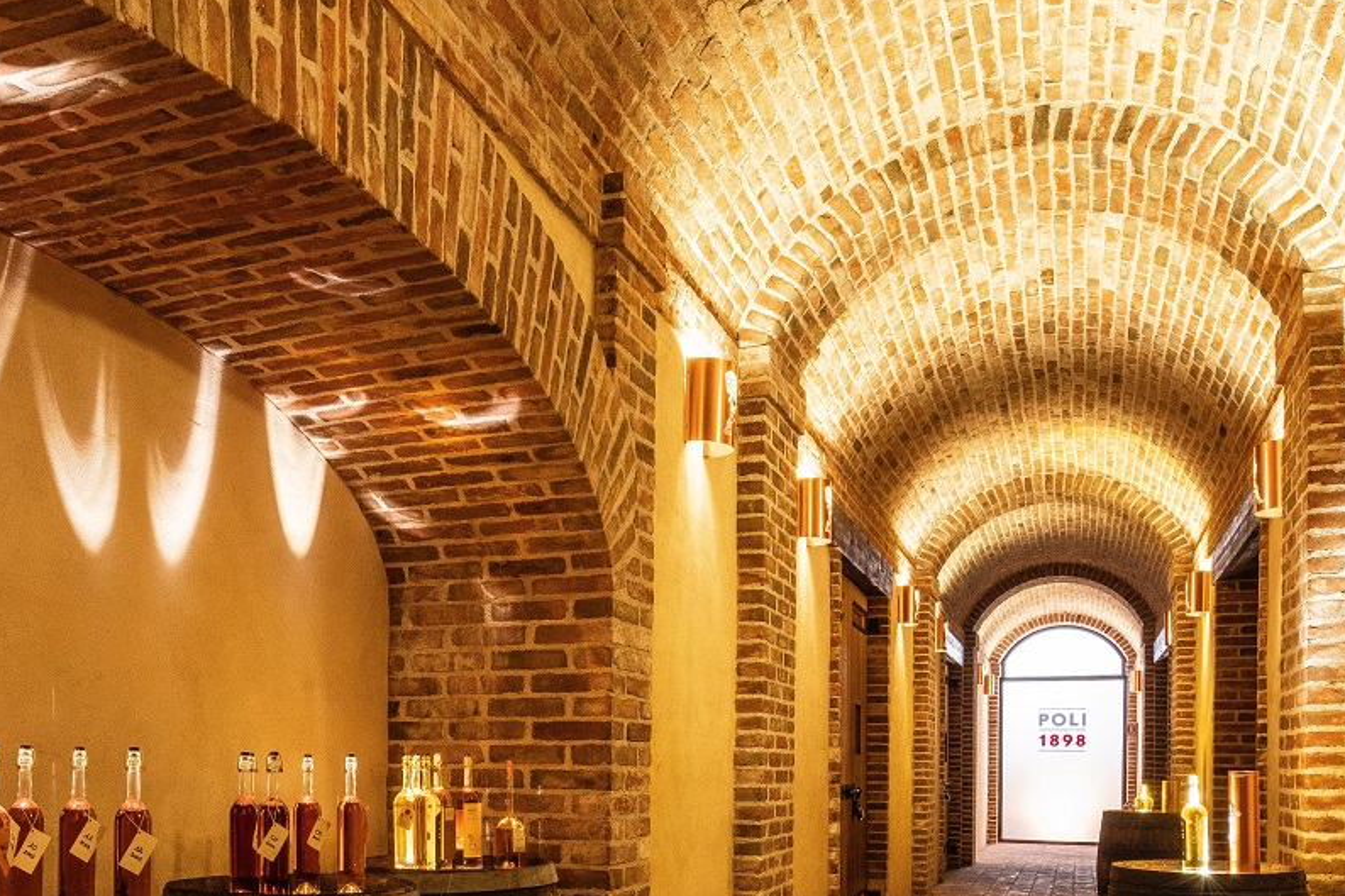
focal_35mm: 34
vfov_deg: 37.1
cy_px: 755
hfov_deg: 54.7
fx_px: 1270
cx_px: 451
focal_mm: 18
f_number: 13
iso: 800
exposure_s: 3.2
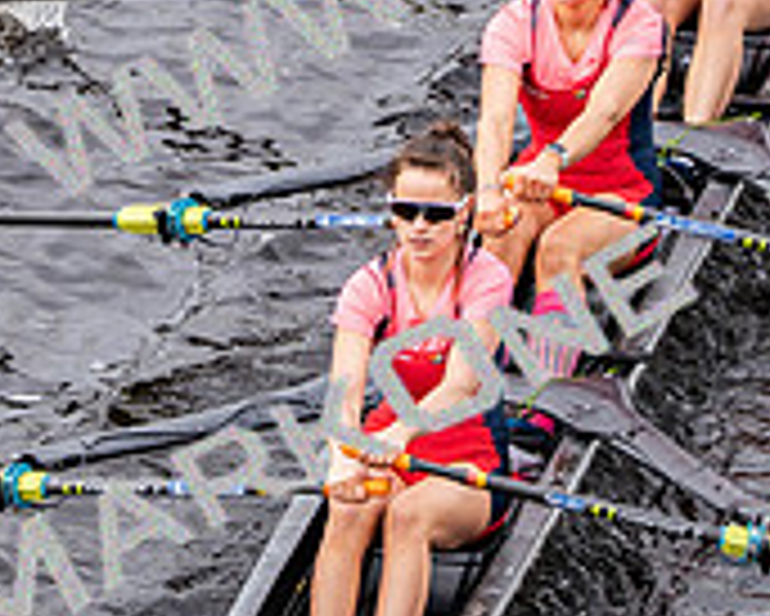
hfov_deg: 3.0
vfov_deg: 2.4
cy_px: 209
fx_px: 14525
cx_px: 563
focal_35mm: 637
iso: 400
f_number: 2.8
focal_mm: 200
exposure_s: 1/2000
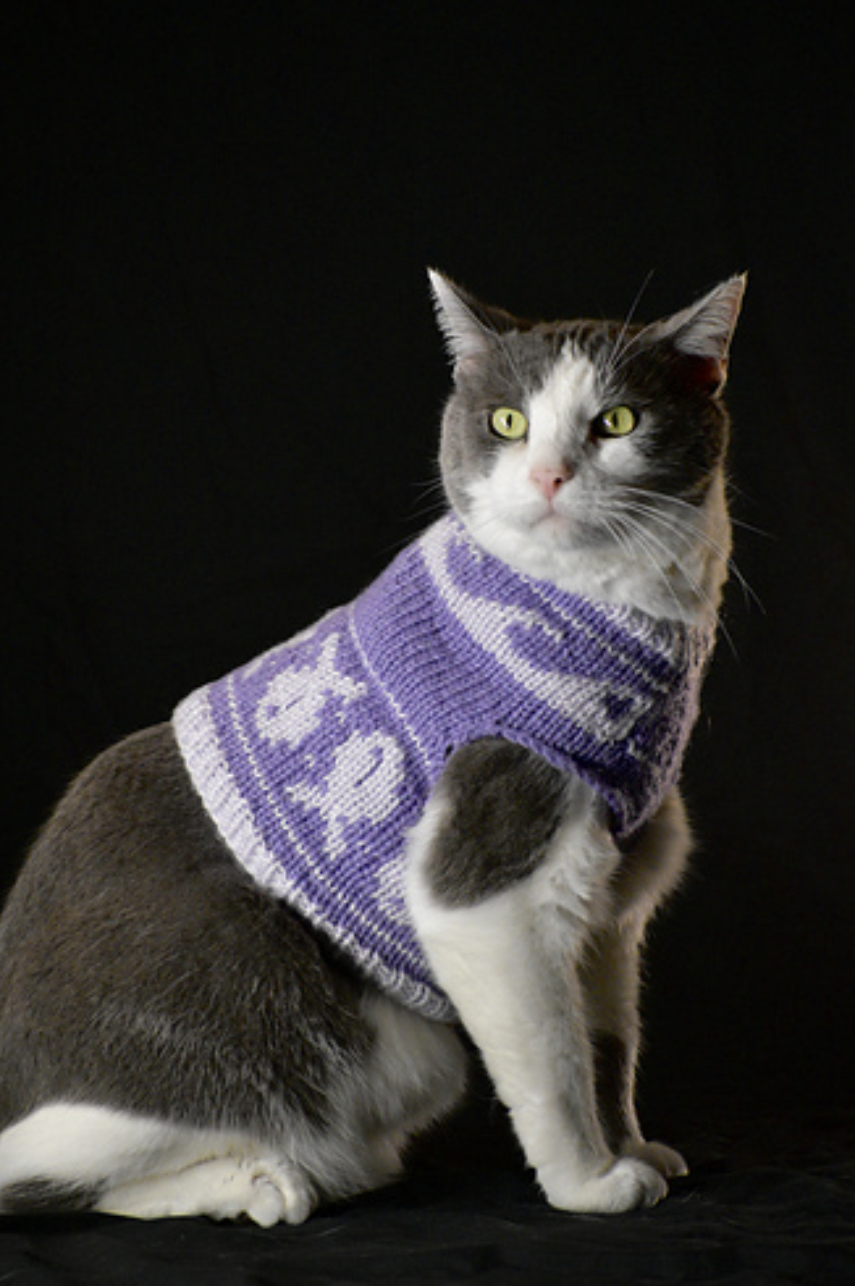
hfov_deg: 4.1
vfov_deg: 6.1
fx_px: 12022
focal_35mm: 337
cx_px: 434
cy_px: 643
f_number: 5.6
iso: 3200
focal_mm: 220
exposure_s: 1/250
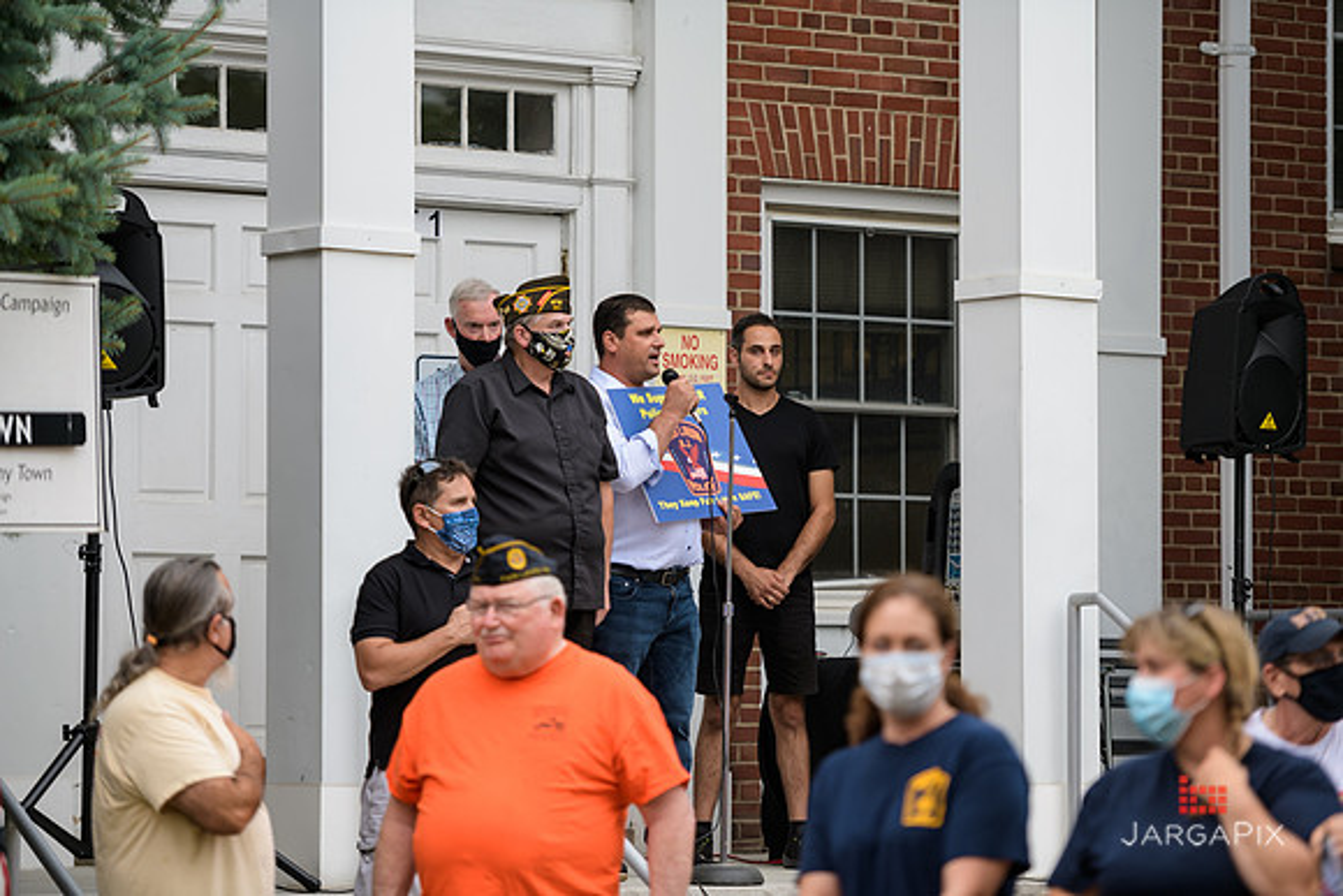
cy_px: 448
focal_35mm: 140
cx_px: 672
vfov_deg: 9.8
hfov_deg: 14.7
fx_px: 5224
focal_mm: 140
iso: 200
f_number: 3.2
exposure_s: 1/200
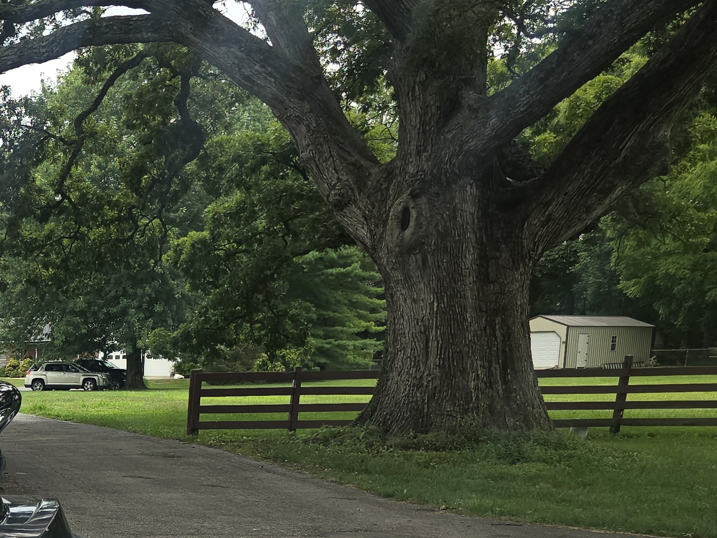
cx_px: -265
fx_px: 1367
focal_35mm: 66
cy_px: 597
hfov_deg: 24.7
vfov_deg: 21.1
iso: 12
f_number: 1.7
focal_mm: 6.3
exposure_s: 1/255
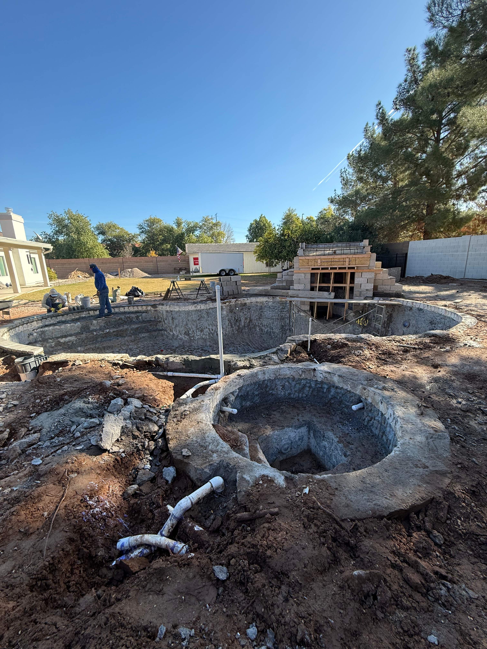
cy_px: 324
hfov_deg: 85.7
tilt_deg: -13.0
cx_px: 244
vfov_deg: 102.1
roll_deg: +2.1
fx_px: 263
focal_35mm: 14
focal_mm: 2.22
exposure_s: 1/742
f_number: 2.2
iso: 64
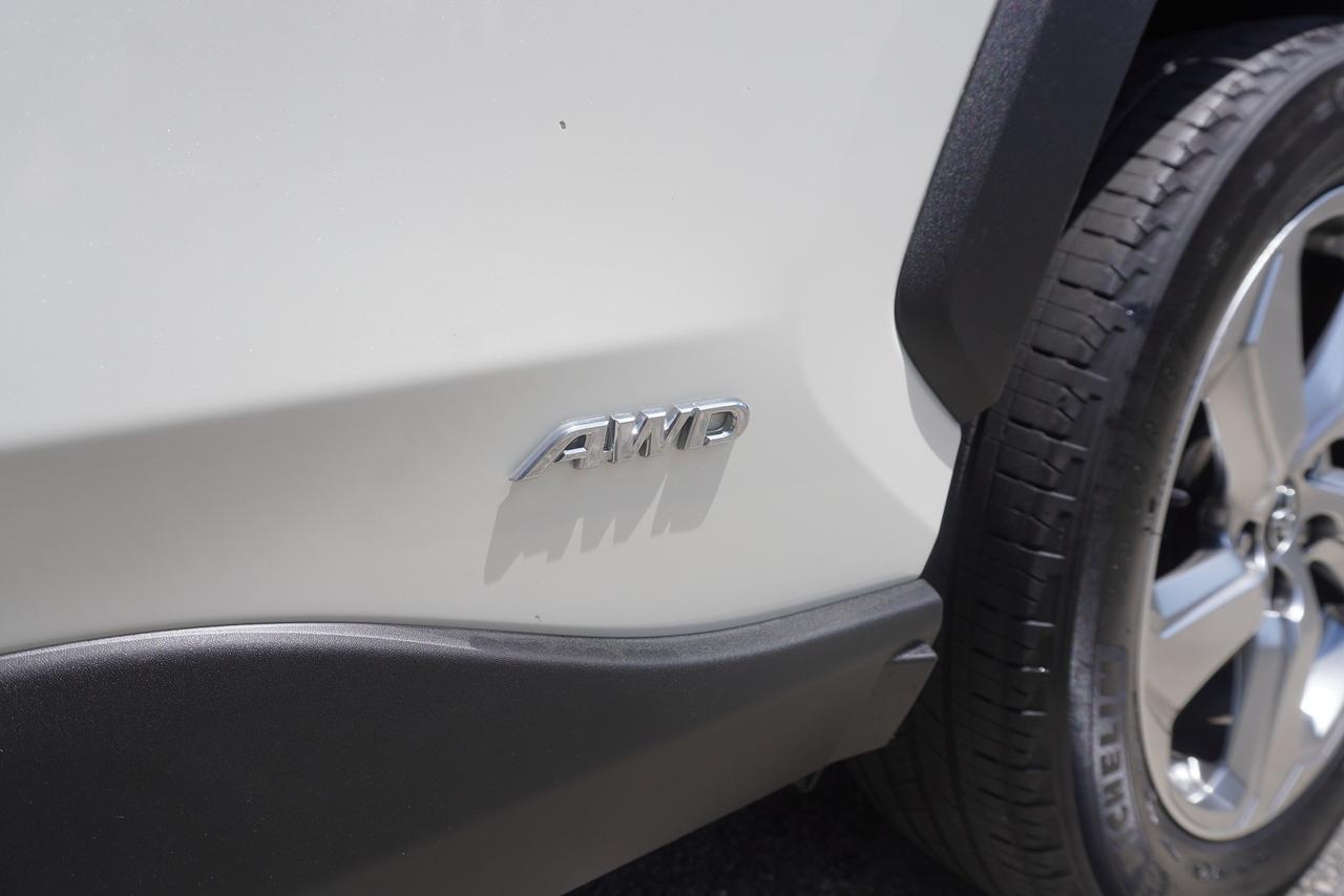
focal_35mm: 24
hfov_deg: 73.7
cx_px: 672
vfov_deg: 53.2
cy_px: 448
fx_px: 896
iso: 100
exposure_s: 1/400
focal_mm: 16
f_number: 6.3
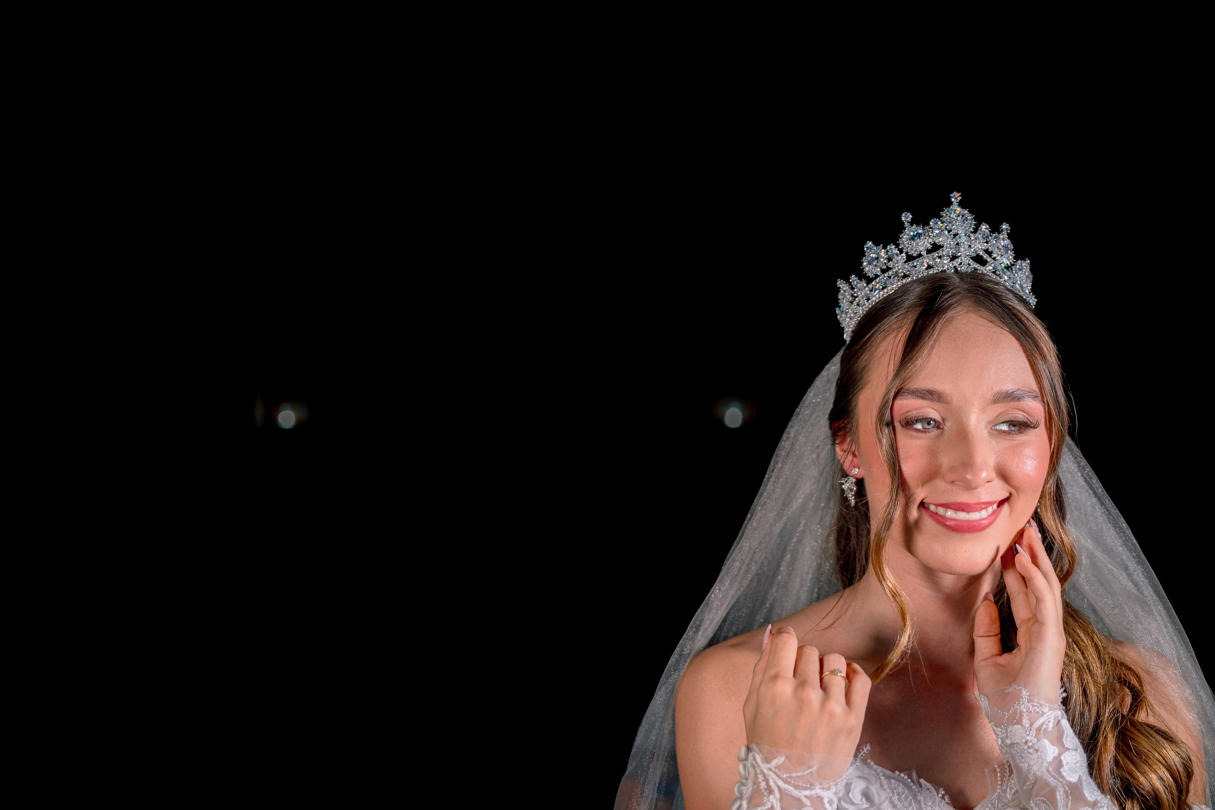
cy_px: 405
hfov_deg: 54.4
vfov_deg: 37.9
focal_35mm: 35
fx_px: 1181
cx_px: 608
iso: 200
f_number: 2.8
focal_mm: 35
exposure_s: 1/320
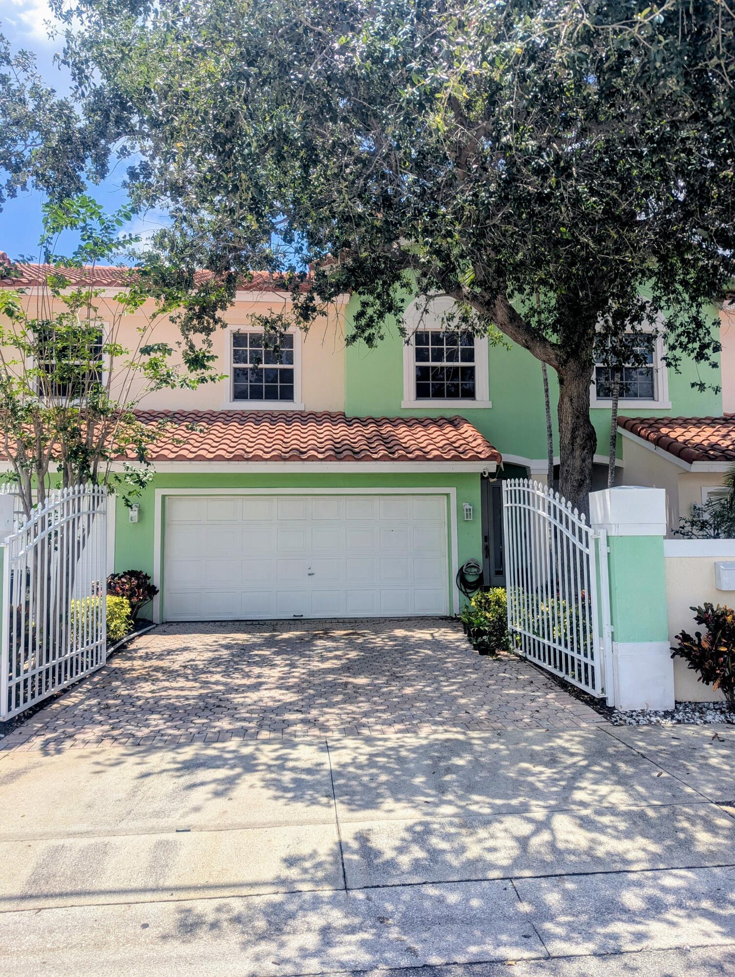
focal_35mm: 24
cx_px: 368
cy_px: 488
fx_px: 678
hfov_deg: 56.9
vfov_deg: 71.5
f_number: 1.85
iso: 43
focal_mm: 6.81
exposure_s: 1/1770
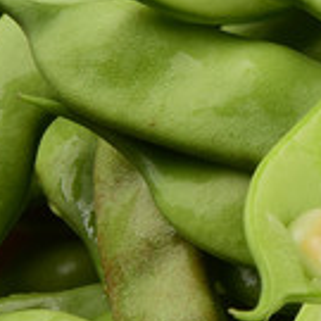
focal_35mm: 316
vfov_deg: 5.5
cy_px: 97
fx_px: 3315
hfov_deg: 5.5
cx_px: 529
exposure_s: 1/125
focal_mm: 62
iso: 200
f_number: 22
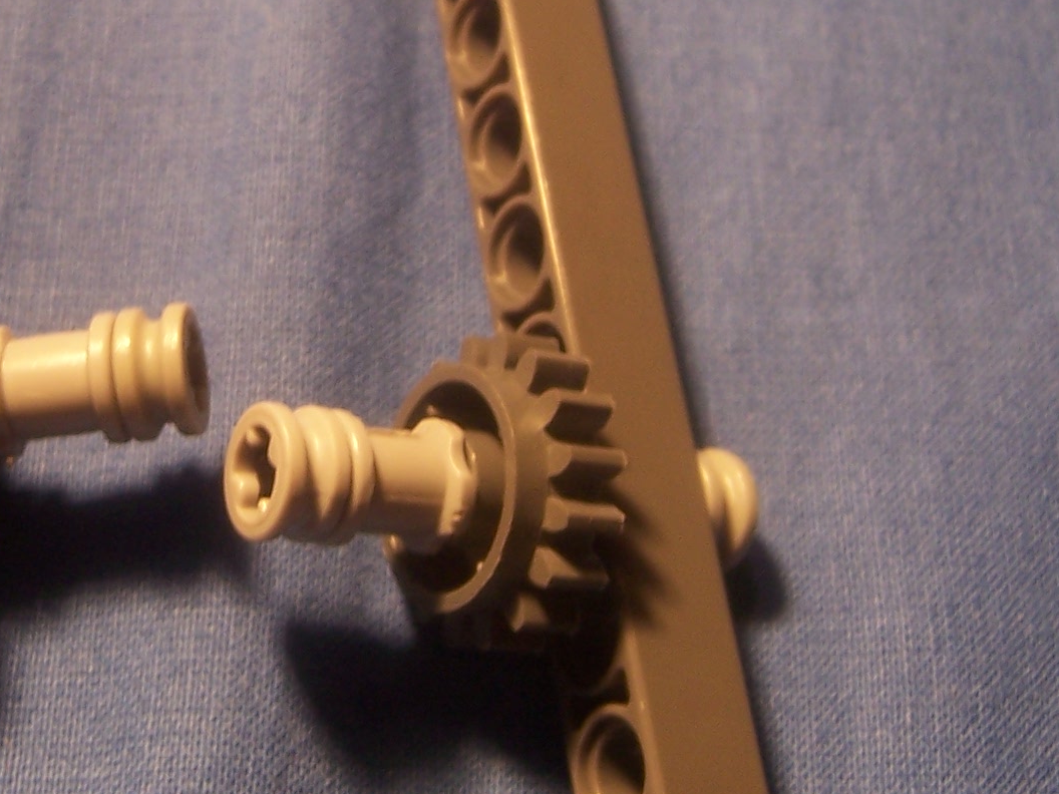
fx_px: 2203
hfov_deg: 26.6
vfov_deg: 20.2
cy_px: 166
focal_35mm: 72
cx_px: 230
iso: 80
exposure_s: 1/30
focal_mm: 5.5
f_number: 3.4
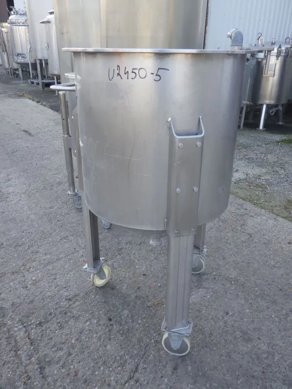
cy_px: 194
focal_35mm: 28
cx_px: 146
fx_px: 315
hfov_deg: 49.7
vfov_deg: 63.4
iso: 125
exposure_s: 1/160
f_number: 3.5
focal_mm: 5
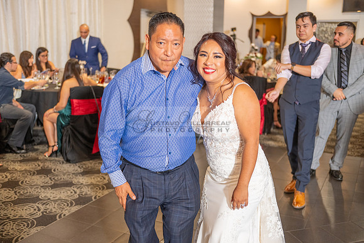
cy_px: 122
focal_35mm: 40
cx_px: 182
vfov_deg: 33.4
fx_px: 405
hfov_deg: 48.4
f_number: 2.8
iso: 800
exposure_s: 1/125
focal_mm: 40
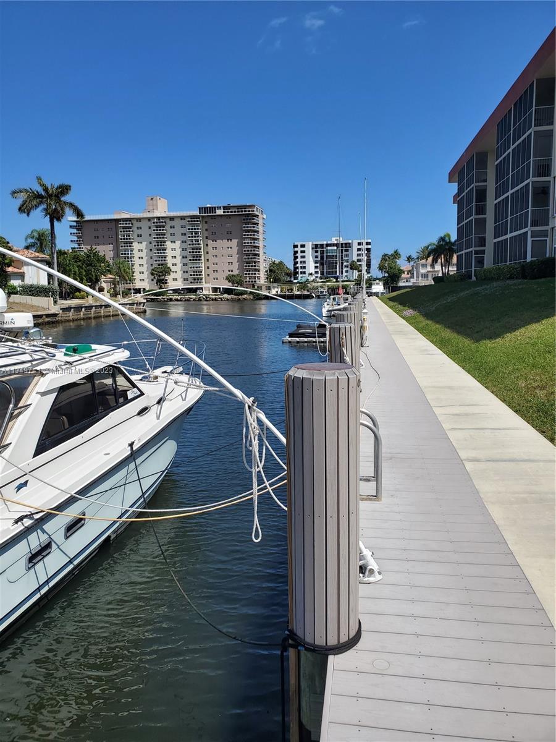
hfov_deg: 53.1
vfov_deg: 67.3
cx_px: 278
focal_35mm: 26
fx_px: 557
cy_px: 371
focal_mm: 4.3
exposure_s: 1/2361
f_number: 2.4
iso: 50
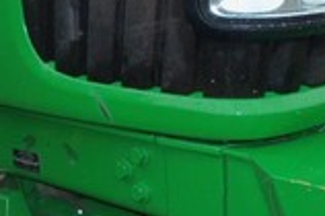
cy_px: 43
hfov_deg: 18.5
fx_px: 938
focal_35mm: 104
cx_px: -82
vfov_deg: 13.1
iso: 125
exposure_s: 1/30
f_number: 3.4
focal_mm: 5.2
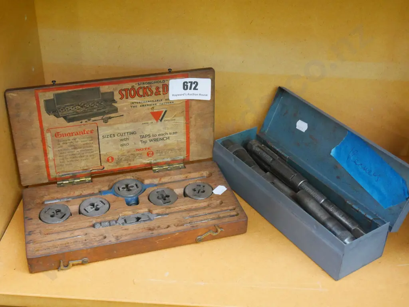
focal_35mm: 48
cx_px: 204
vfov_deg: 30.3
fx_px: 567
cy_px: 154
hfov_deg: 39.6
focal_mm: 24
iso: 3200
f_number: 5
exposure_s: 1/13
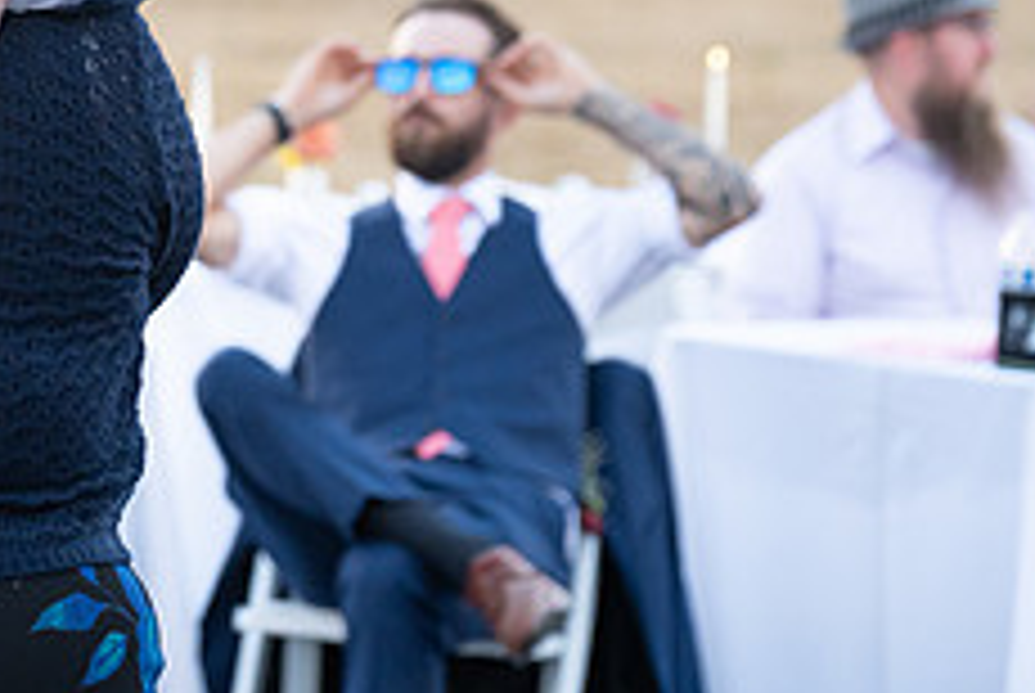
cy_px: 2
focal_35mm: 277
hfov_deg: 7.4
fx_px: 7974
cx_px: -180
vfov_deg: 5.0
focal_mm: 110
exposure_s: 1/500
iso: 2000
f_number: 4
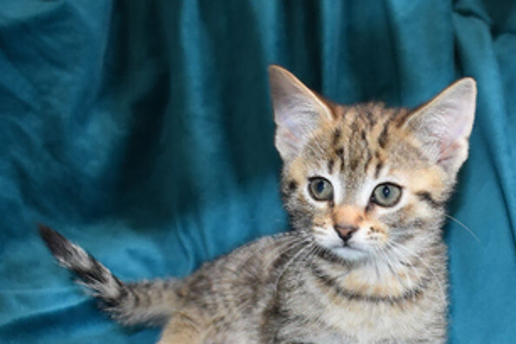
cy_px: 255
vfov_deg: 23.6
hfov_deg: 34.6
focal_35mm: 57
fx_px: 817
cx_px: 355
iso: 800
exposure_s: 1/80
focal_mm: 22
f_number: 4.5
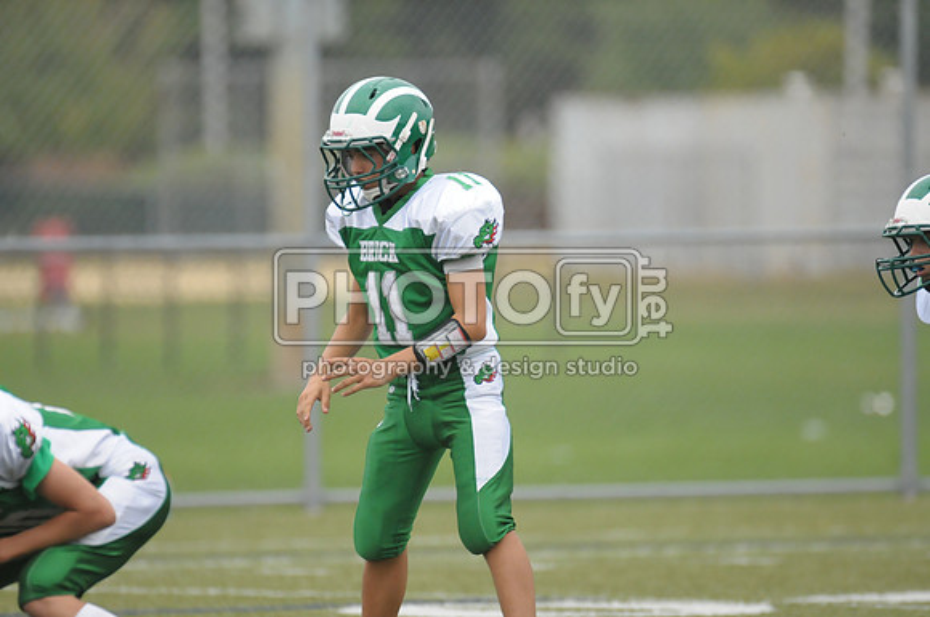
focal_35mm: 600
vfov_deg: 2.3
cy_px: 308
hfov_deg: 3.4
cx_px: 465
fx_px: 15478
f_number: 4
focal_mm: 400
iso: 1600
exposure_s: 1/3200
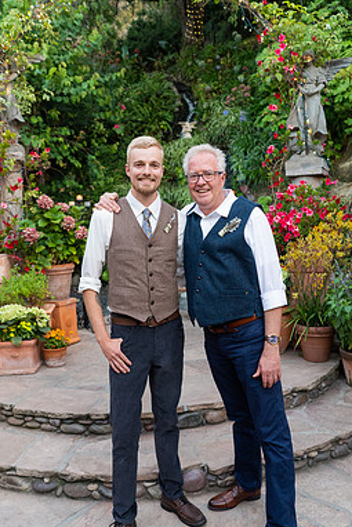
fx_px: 484
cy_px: 295
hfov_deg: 40.0
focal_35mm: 33
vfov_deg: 57.0
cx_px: 184
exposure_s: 1/250
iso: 500
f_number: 3.2
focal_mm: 28
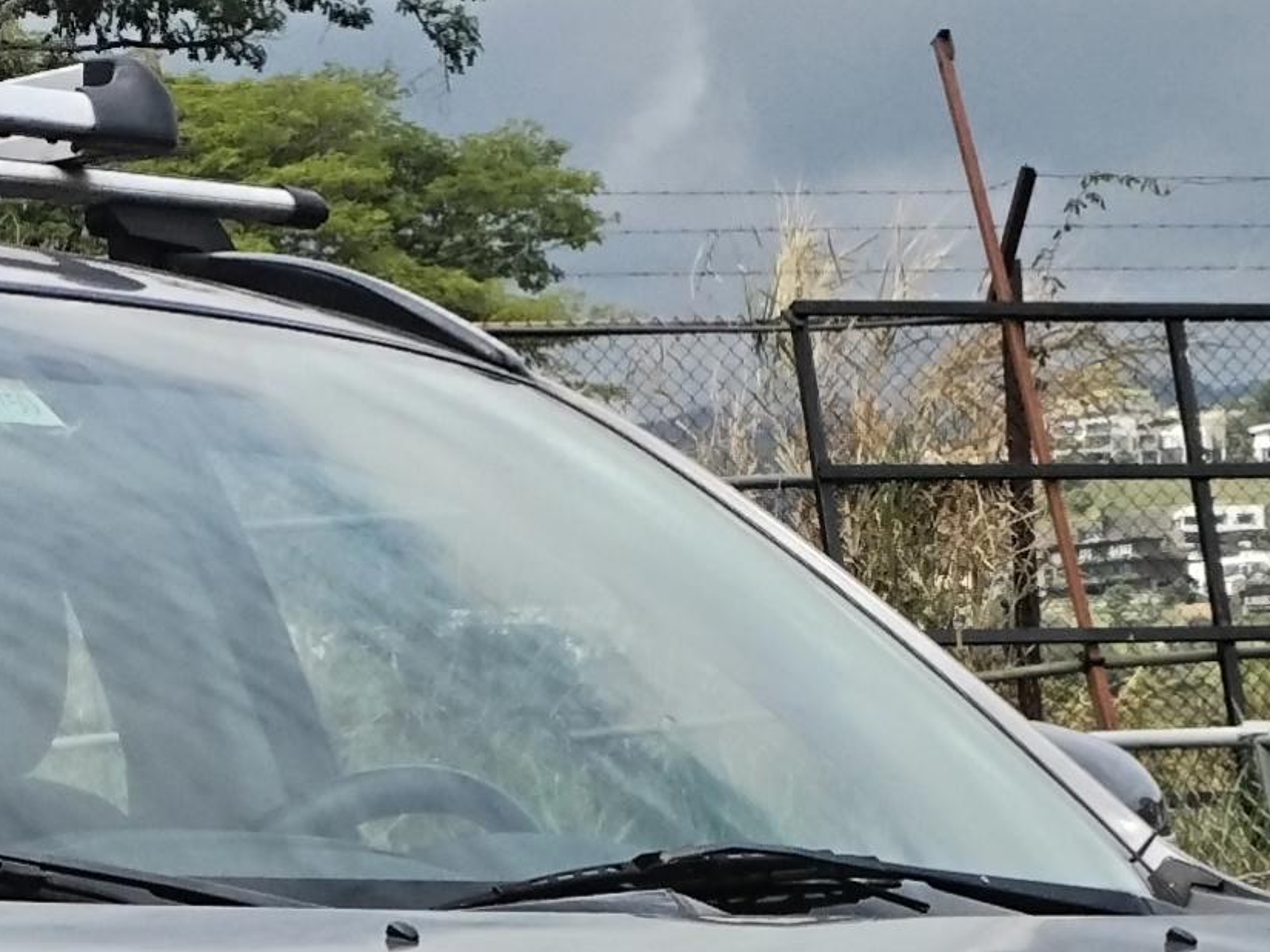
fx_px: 5944
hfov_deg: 12.2
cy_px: 1743
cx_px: 411
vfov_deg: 8.8
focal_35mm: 162
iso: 100
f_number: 1.8
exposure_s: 1/954
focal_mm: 4.75
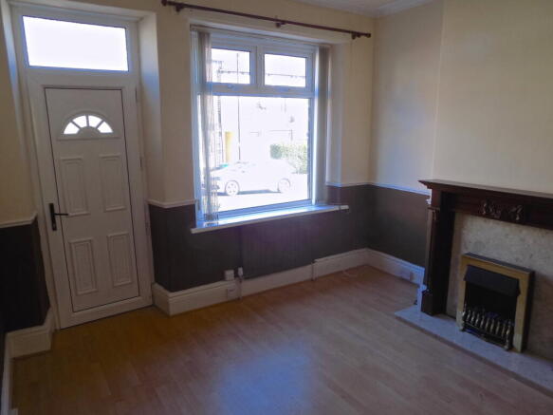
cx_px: 276
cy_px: 208
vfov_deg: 56.8
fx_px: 383
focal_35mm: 24
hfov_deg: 71.6
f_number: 3.1
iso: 80
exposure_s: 1/40
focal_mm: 4.3
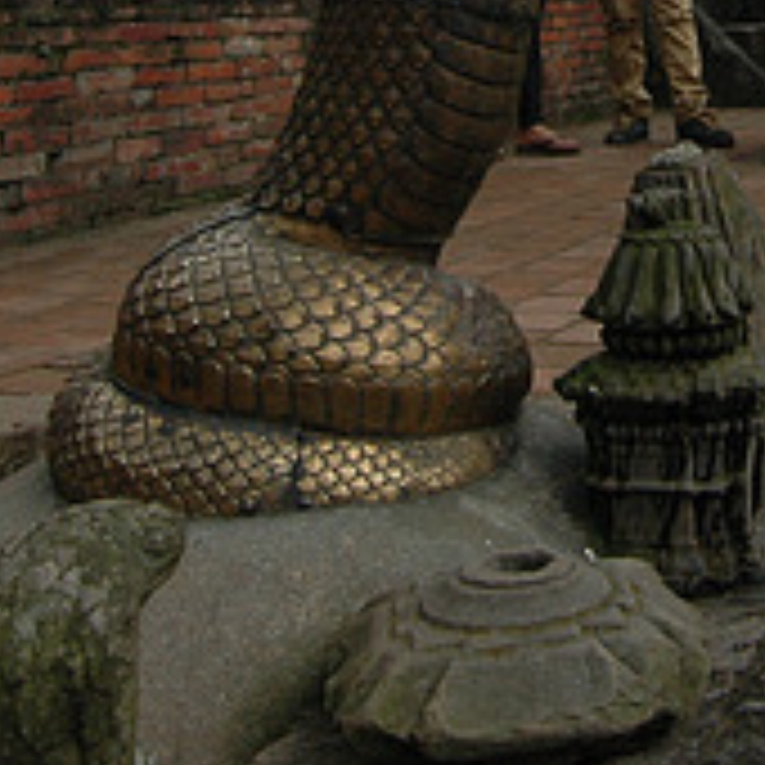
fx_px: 1575
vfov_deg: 25.1
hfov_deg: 26.3
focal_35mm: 63
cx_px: 702
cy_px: -106
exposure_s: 1/100
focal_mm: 12
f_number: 8
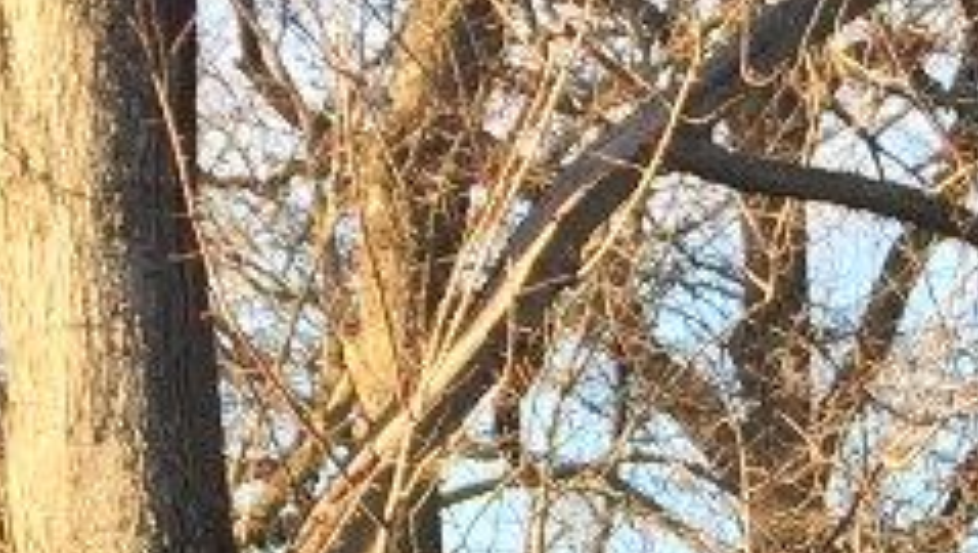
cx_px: 1215
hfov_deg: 11.1
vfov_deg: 5.7
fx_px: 4932
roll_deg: -1.8
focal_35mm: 190
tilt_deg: -6.8
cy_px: 2060
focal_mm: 4.15
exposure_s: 1/306
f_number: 2.2
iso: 32
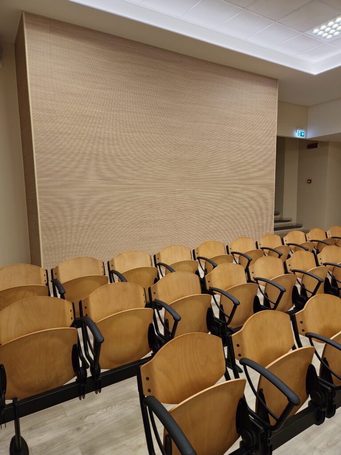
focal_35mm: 23
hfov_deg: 58.9
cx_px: 170
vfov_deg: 73.9
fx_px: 302
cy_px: 228
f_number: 1.8
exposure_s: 1/100
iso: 125
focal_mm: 5.4
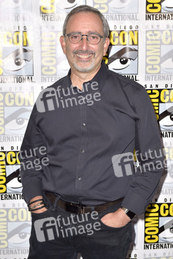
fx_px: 504
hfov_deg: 19.5
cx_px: 86
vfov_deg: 28.8
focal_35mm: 70
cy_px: 130
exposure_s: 1/320
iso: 500
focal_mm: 70
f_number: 6.3
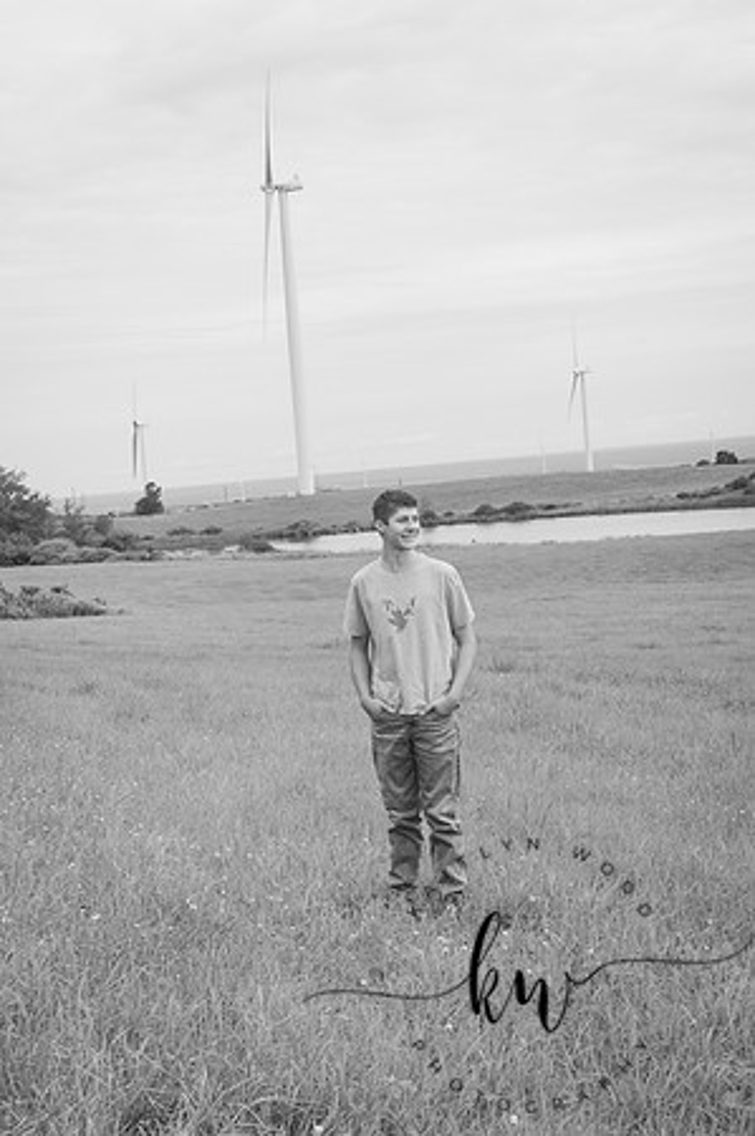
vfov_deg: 28.9
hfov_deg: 19.4
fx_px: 2207
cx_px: 378
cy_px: 568
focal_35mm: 70
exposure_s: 1/250
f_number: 13
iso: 400
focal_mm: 70
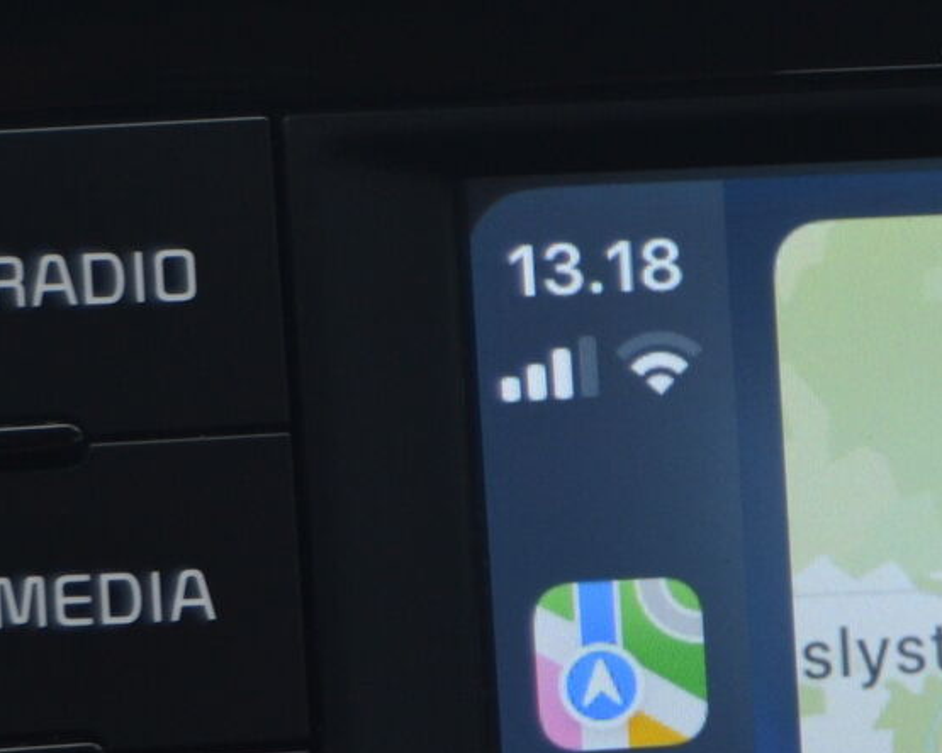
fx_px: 6245
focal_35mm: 224
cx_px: 1487
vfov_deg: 6.9
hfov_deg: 8.4
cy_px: 880
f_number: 5.6
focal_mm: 46
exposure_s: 1/125
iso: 220
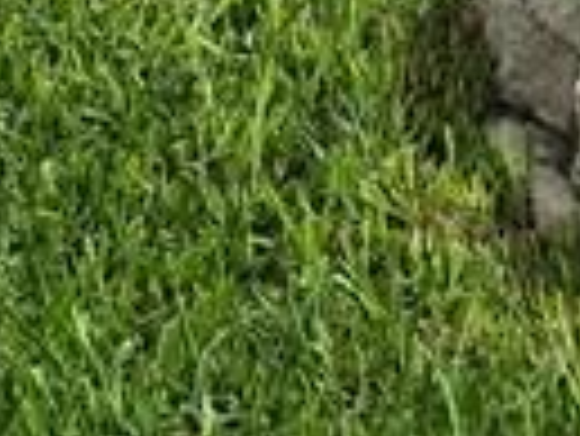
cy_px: -1070
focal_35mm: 182
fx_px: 3052
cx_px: -733
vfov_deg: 6.9
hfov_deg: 9.8
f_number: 1.8
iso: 80
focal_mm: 5.4
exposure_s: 1/7104
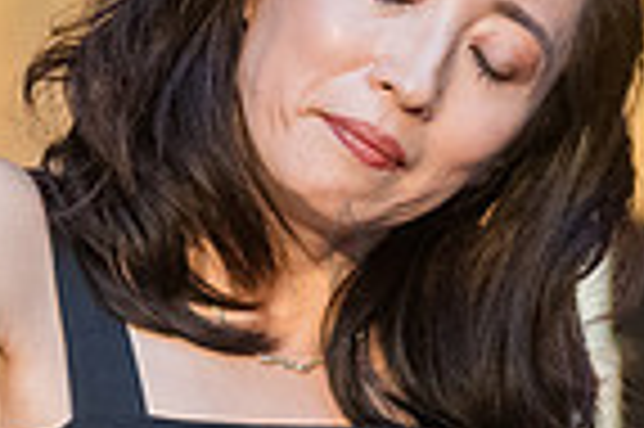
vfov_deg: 3.7
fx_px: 6647
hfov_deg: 5.5
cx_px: 342
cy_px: 277
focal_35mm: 372
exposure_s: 1/800
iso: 4000
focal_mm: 86
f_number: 3.5
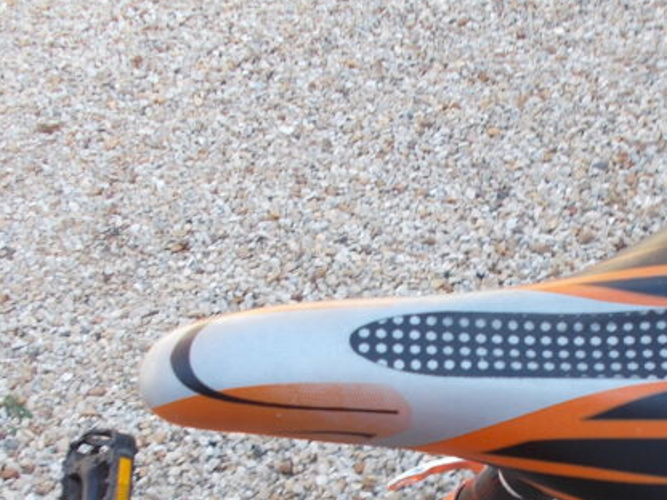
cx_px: 479
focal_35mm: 50
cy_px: 396
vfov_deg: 28.5
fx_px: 963
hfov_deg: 37.5
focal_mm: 4.6
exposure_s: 1/125
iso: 80
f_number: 3.2
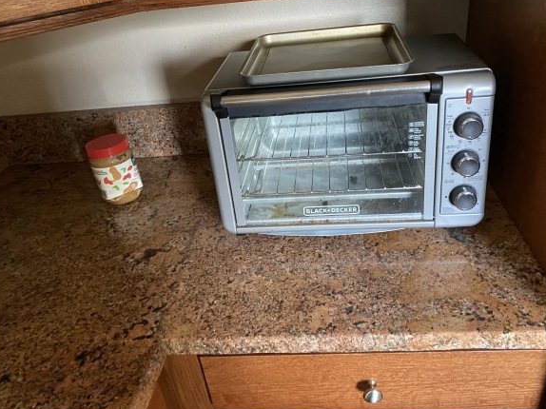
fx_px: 457
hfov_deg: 61.7
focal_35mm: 29
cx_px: 281
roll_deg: +8.2
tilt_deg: -29.2
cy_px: 185
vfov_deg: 48.1
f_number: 1.8
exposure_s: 1/52
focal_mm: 4.25
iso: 500
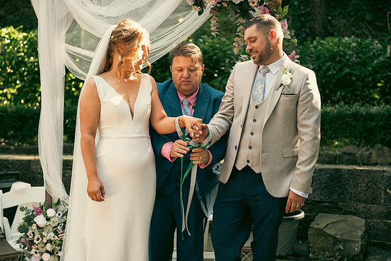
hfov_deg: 28.8
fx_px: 760
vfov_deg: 19.5
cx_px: 196
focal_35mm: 70
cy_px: 130
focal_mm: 70
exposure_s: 1/160
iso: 320
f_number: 3.5
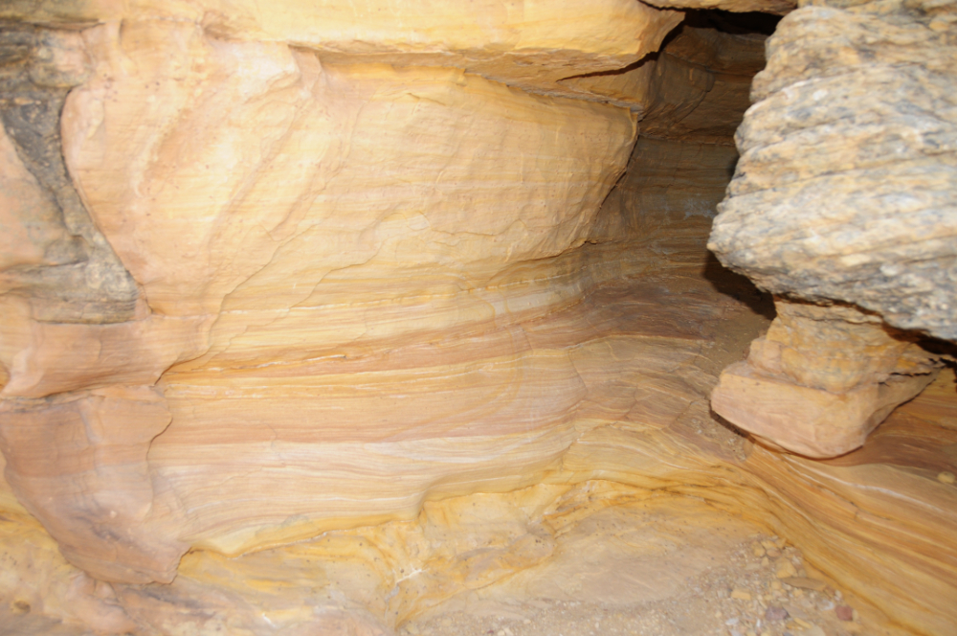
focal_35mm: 33
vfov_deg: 39.9
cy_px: 318
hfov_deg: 57.3
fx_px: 876
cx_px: 478
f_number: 4
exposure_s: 1/250
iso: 250
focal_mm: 22
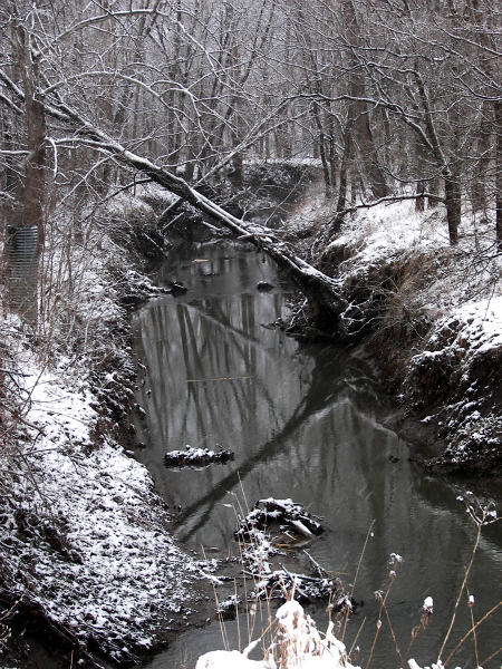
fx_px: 2069
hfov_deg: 13.8
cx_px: 251
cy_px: 334
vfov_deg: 18.4
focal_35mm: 107
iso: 50
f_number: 3.2
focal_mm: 17.8
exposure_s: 1/80
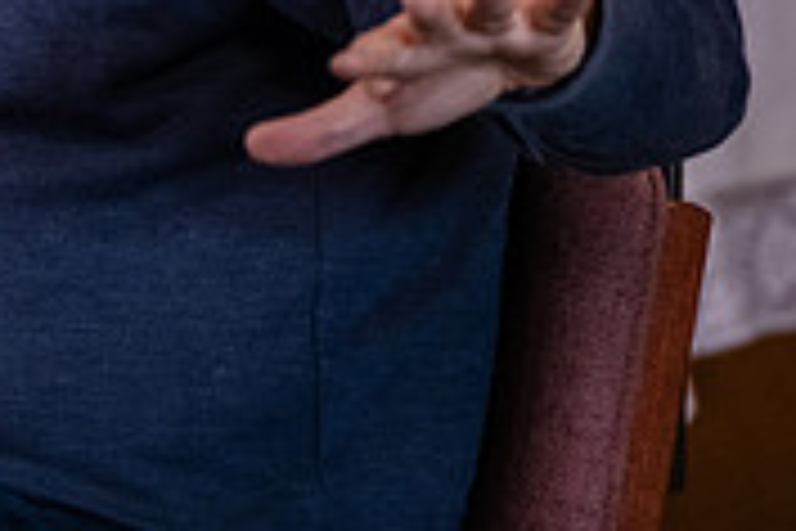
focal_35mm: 606
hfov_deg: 3.4
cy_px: -326
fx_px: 13398
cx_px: -378
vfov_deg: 2.3
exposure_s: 1/200
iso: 2500
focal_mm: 185
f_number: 3.2
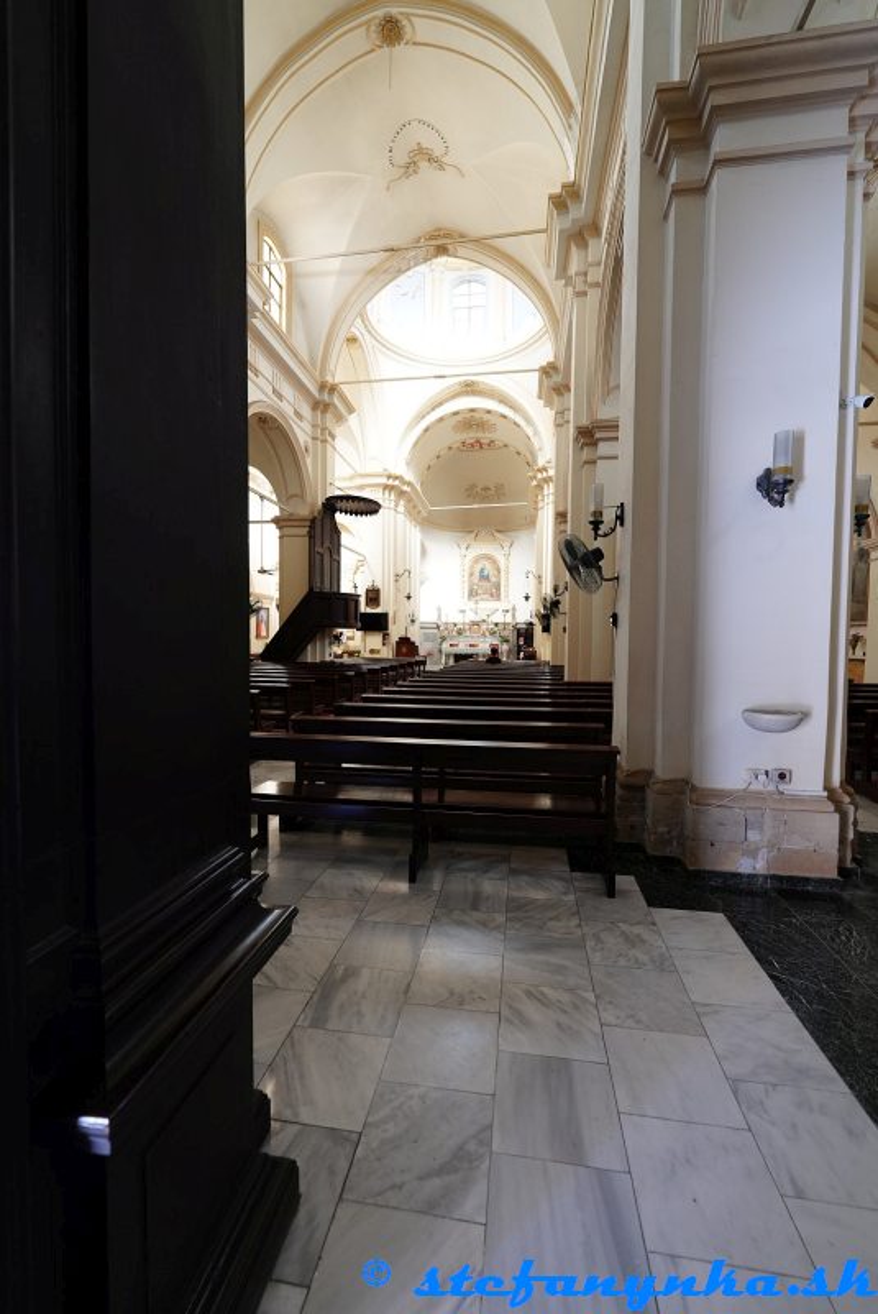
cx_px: 439
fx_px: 511
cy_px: 657
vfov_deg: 104.2
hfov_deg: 81.3
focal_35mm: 14
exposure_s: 1/30
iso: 800
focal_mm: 14
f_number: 4
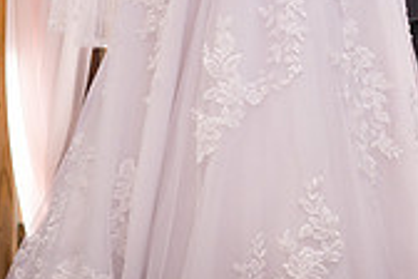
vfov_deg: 4.7
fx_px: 3402
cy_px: -168
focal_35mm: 293
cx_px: 430
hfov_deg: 7.0
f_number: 3.5
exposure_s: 1/800
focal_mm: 85
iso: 400
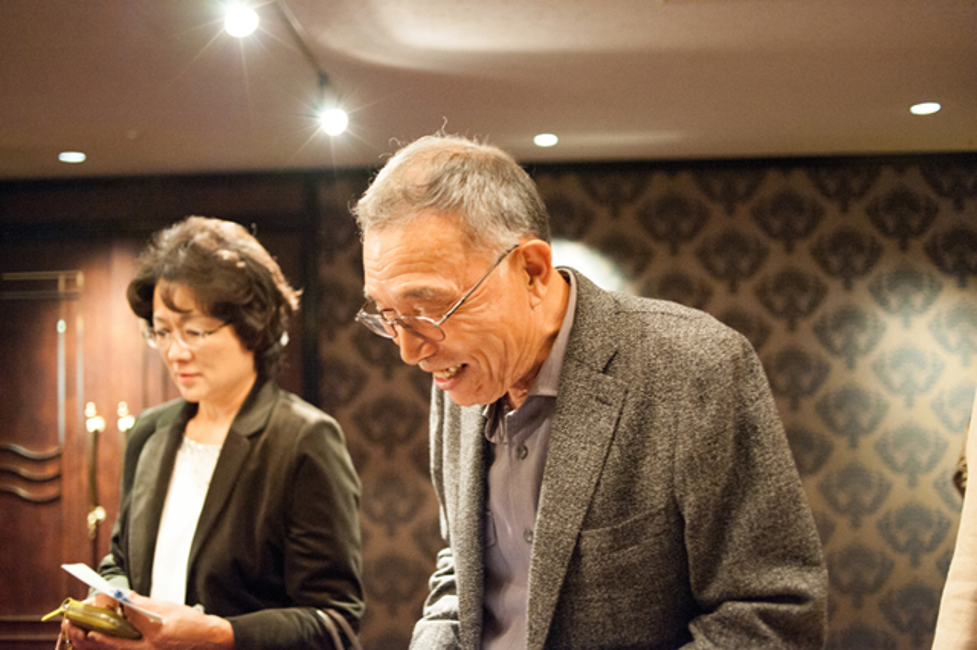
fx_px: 949
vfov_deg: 37.8
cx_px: 488
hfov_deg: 54.5
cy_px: 325
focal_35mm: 35
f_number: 2.8
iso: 1250
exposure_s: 1/100
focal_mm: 35
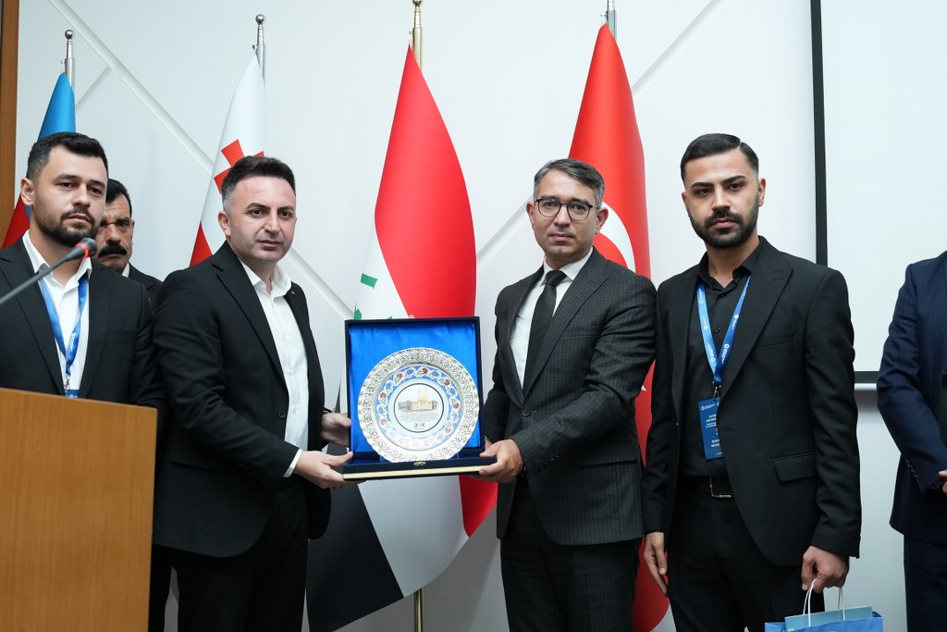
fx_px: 1052
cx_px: 474
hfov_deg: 48.5
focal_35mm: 40
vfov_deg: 33.4
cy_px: 316
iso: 1600
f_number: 4
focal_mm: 27
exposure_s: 1/125
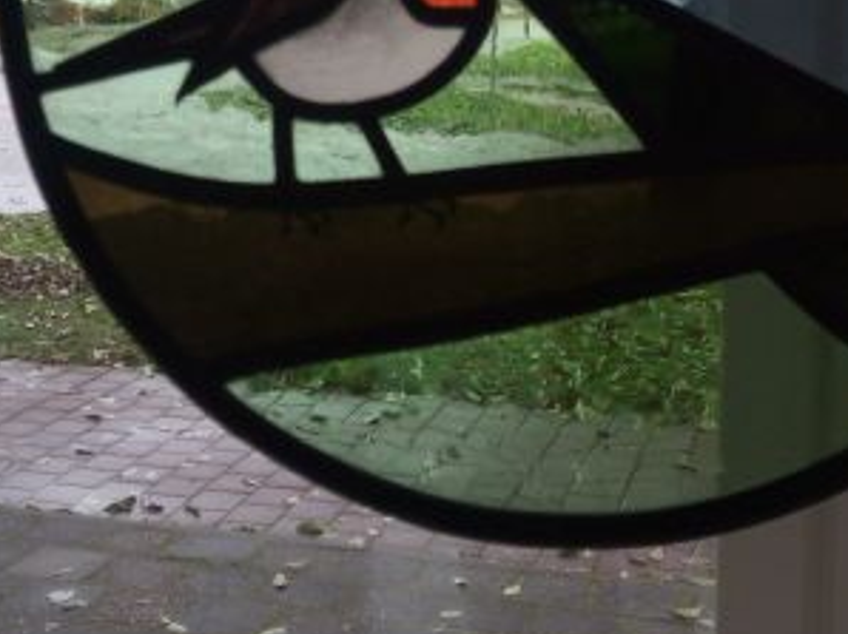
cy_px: -33
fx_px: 1150
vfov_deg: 28.5
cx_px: 472
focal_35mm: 47
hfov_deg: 40.4
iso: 175
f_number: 2
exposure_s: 1/100
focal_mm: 3.52
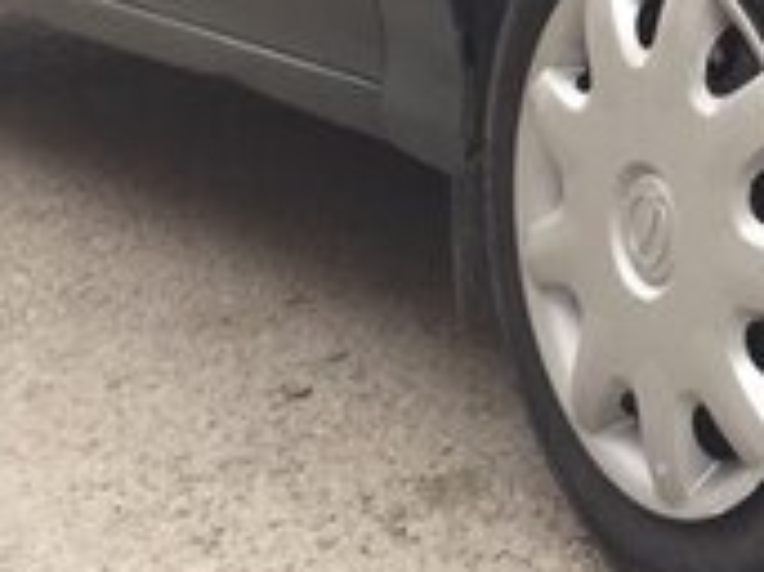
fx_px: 2470
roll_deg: -0.1
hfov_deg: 16.3
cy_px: -293
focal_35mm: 112
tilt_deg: -1.5
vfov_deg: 12.5
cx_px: 1077
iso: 40
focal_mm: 4.15
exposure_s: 1/50
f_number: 2.2
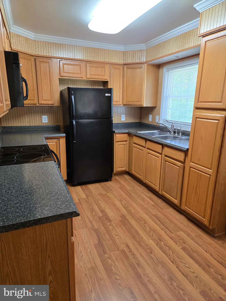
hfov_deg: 58.9
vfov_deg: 73.9
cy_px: 150
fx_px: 200
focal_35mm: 23
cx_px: 113
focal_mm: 5.4
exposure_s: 1/120
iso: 250
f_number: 1.8
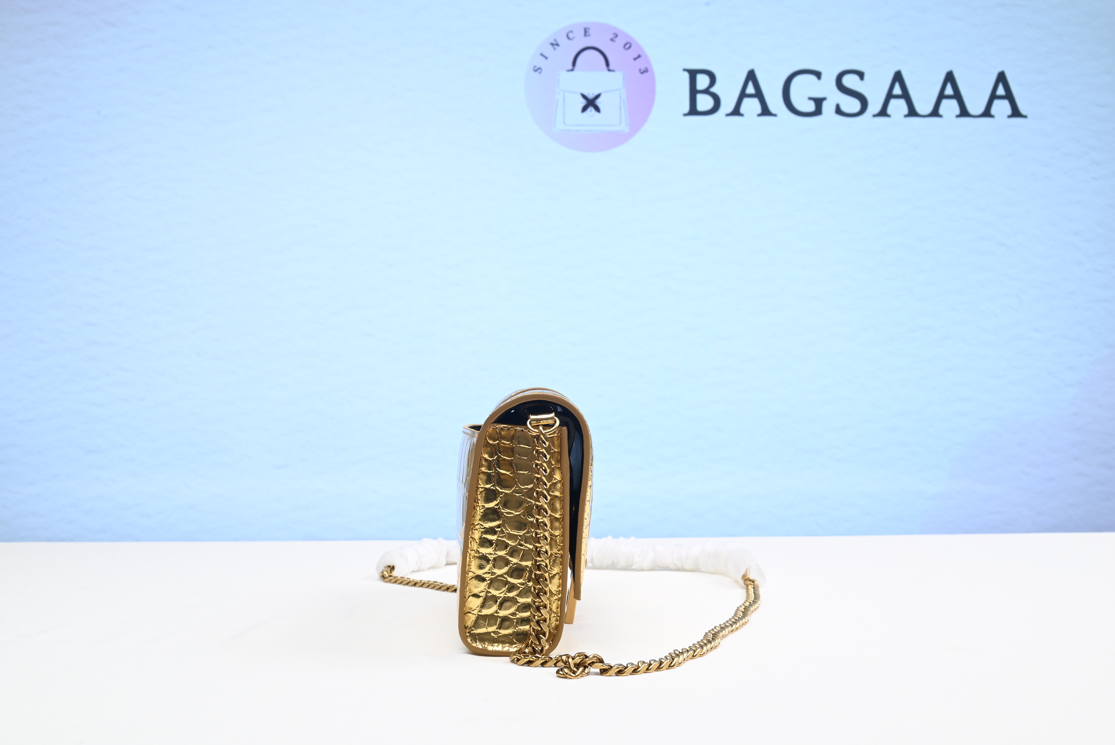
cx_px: 558
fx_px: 1208
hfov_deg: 49.5
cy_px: 372
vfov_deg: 34.2
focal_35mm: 39
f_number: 16
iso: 100
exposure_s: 1/2
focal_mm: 39
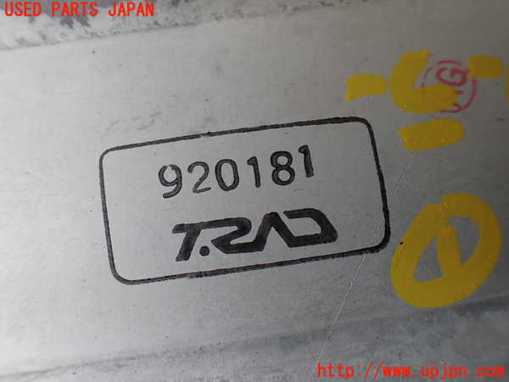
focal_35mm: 30
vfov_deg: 46.8
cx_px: 254
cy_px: 191
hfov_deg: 60.0
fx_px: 441
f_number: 2.3
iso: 100
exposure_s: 1/160
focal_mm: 5.4
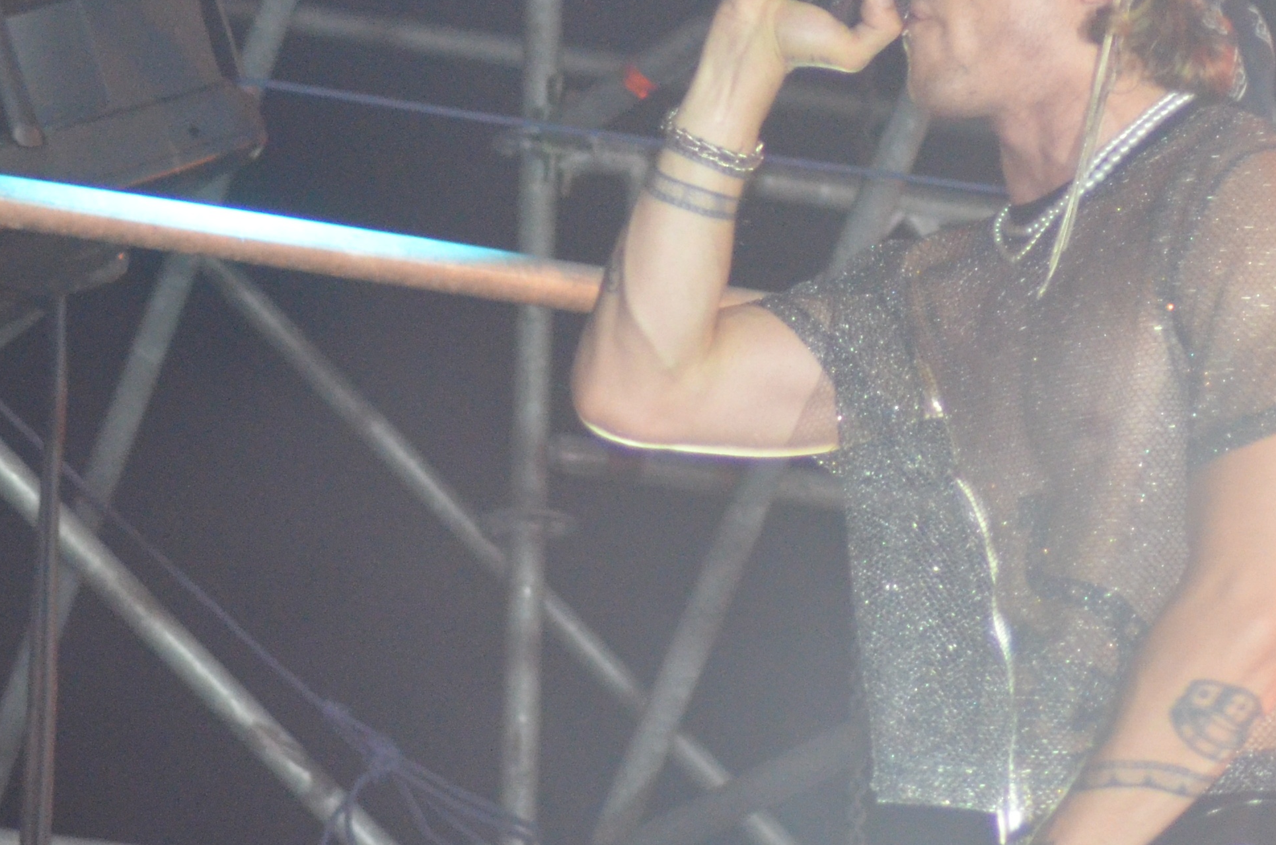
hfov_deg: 7.7
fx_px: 9479
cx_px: 1203
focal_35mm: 268
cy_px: 525
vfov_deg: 5.1
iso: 2200
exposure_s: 1/60
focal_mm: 70
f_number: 4
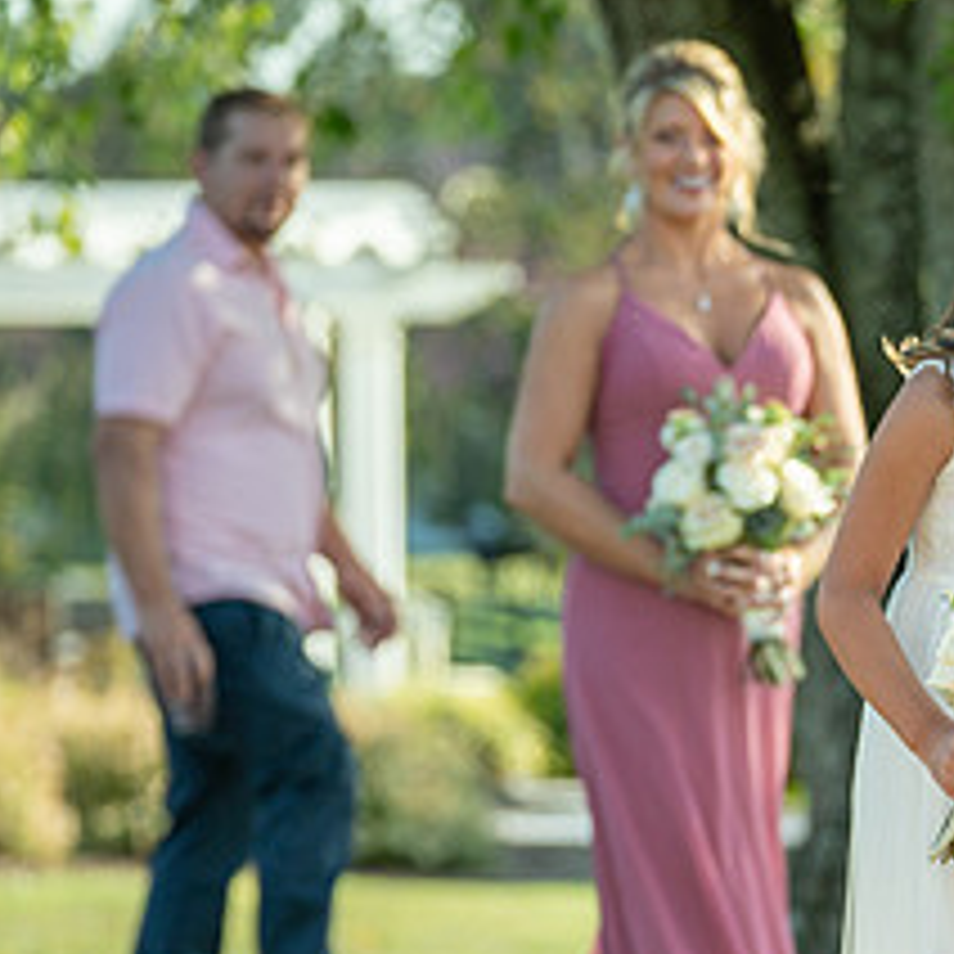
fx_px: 9915
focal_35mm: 318
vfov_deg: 5.5
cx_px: 1260
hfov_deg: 5.5
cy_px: 740
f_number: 4
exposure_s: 1/500
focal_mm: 137
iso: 100
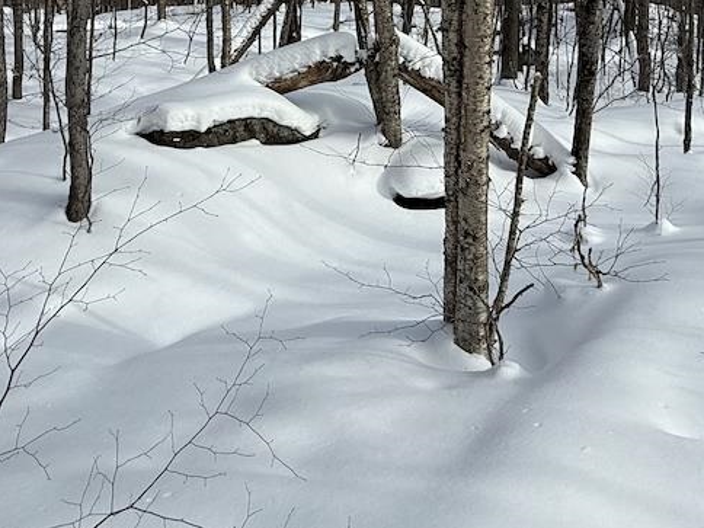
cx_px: 416
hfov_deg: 49.9
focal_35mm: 37
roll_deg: +1.1
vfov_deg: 32.9
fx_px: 752
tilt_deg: -4.9
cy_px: -79
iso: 50
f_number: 2.2
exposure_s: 1/1145
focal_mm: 2.22
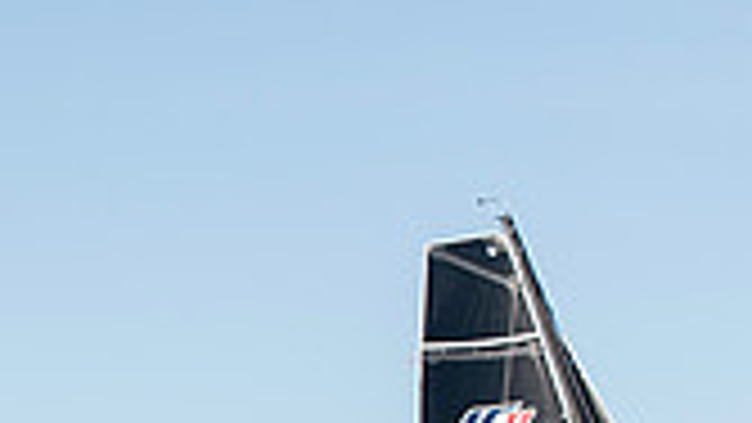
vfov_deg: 3.3
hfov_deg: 5.9
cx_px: -207
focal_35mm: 364
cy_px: 760
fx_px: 7259
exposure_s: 1/1250
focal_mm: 100
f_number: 5
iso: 250
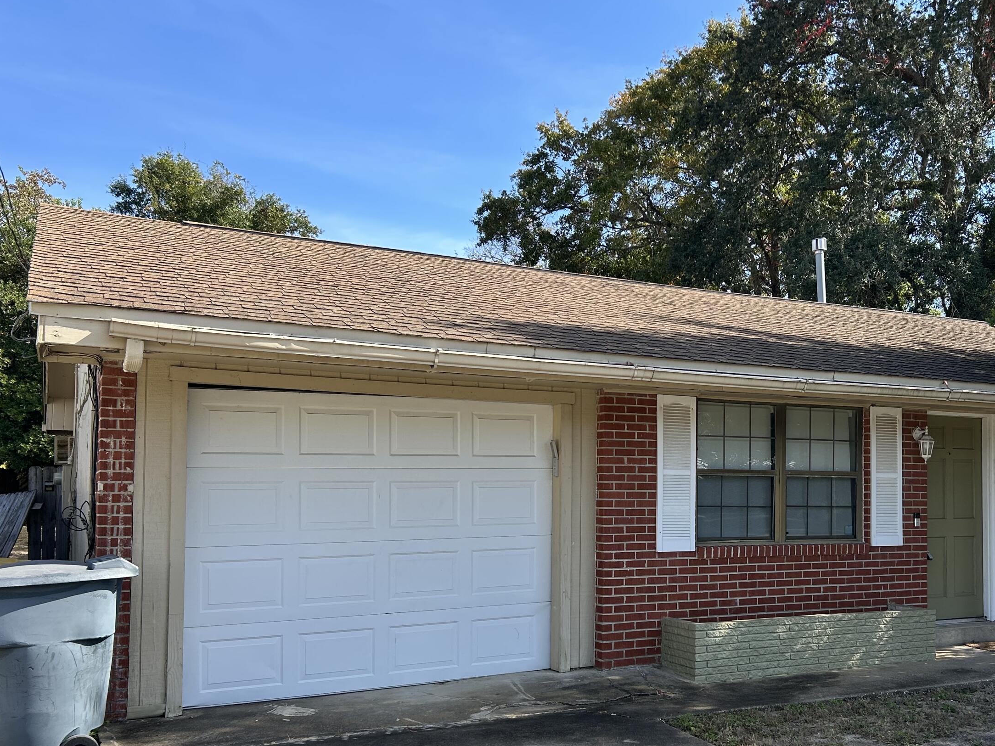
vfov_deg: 39.4
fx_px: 1035
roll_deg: -0.2
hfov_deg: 50.6
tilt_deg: +1.9
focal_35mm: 36
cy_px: 468
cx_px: 650
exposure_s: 1/1724
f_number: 1.5
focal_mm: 5.7
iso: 50
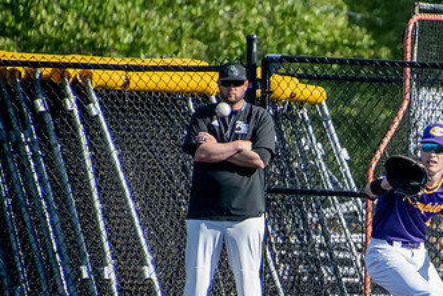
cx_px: 386
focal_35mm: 1047
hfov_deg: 2.0
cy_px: 245
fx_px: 12895
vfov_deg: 1.3
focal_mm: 400
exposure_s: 1/4000
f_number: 6.3
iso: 2500
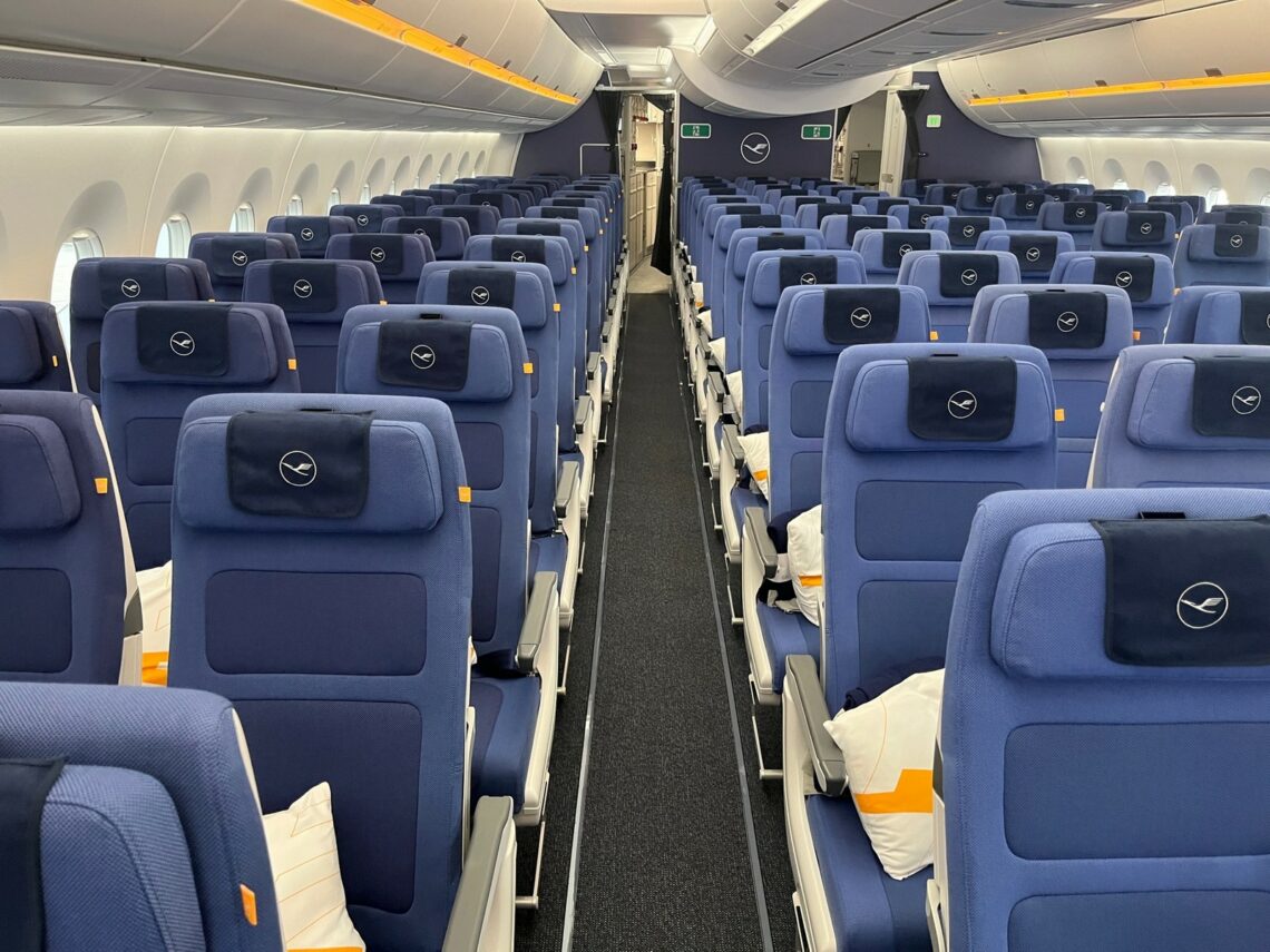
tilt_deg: -20.0
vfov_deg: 53.1
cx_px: 635
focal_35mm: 26
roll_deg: -1.1
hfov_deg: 67.3
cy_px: 476
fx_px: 954
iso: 500
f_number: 1.6
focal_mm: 5.1
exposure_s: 1/54
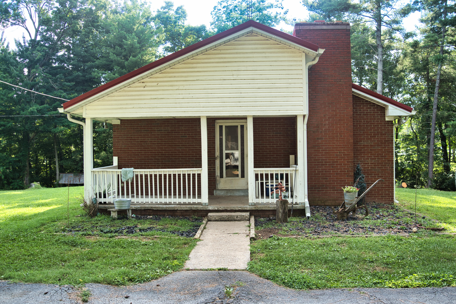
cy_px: 152
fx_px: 393
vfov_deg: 42.3
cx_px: 228
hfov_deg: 60.3
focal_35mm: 31
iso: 200
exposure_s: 1/160
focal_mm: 31
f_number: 4.5
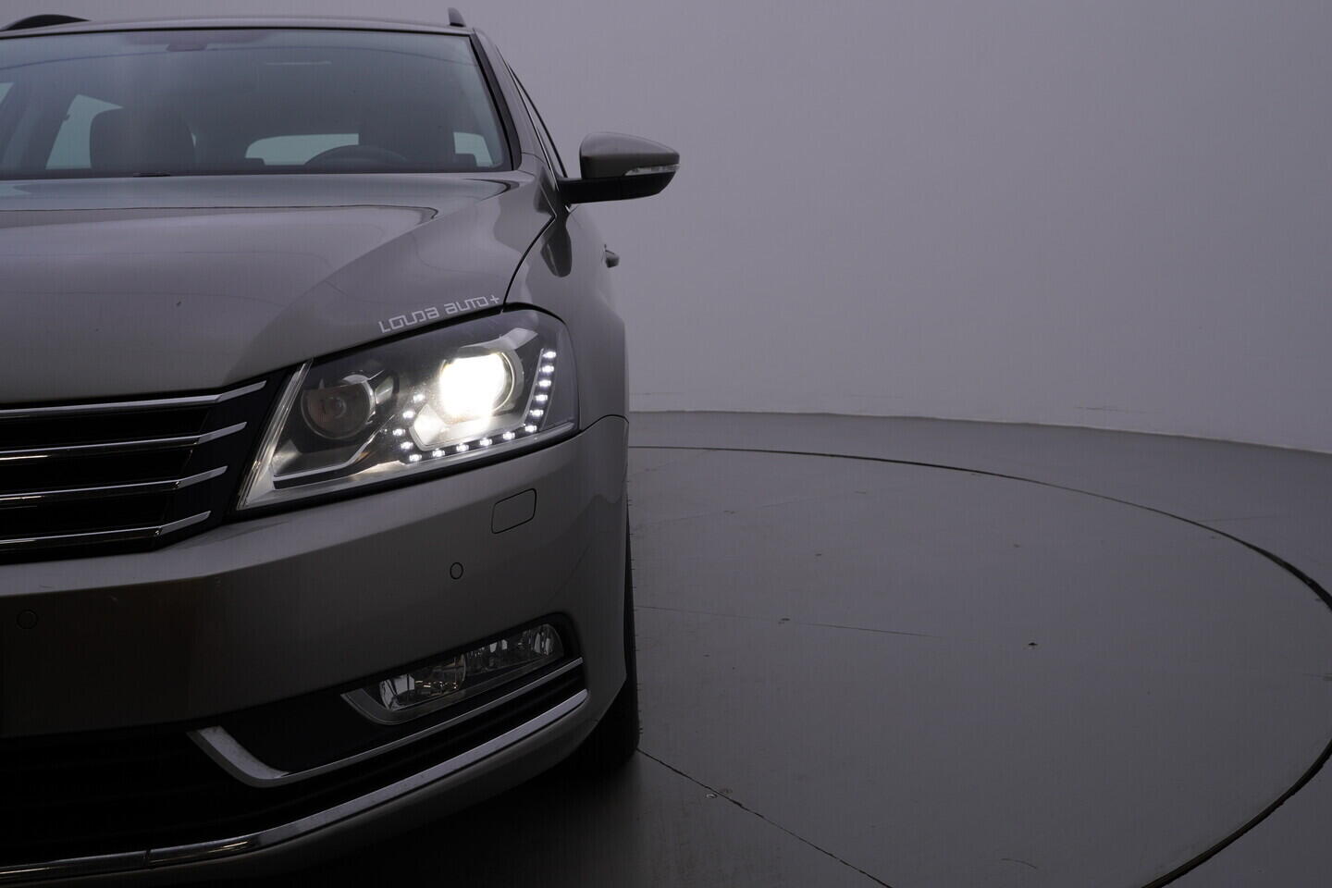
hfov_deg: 53.1
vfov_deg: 36.9
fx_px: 1332
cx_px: 666
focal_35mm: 36
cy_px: 444
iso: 125
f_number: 5.6
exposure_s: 1/160
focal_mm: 24
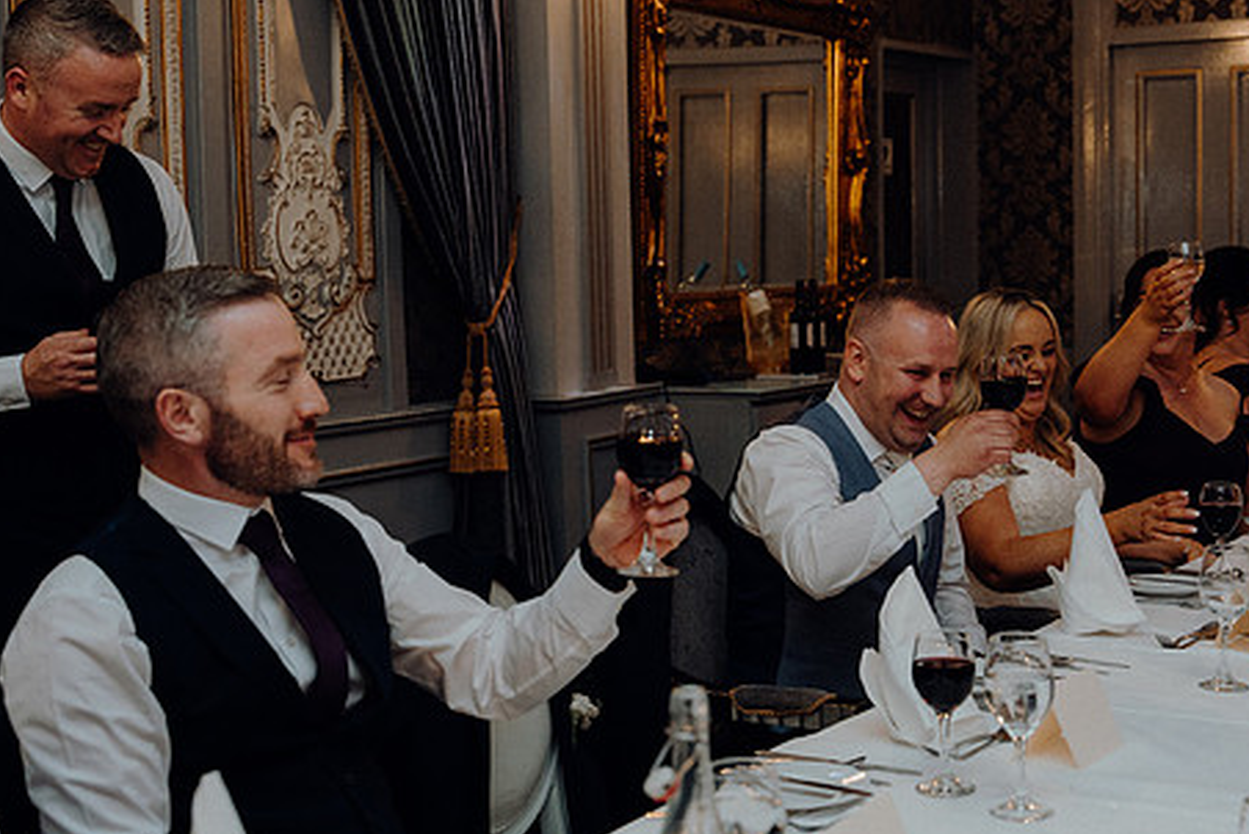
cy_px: 394
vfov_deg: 23.0
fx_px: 2048
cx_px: 721
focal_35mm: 59
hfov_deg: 33.8
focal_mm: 46
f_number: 3.5
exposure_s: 1/160
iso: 2500
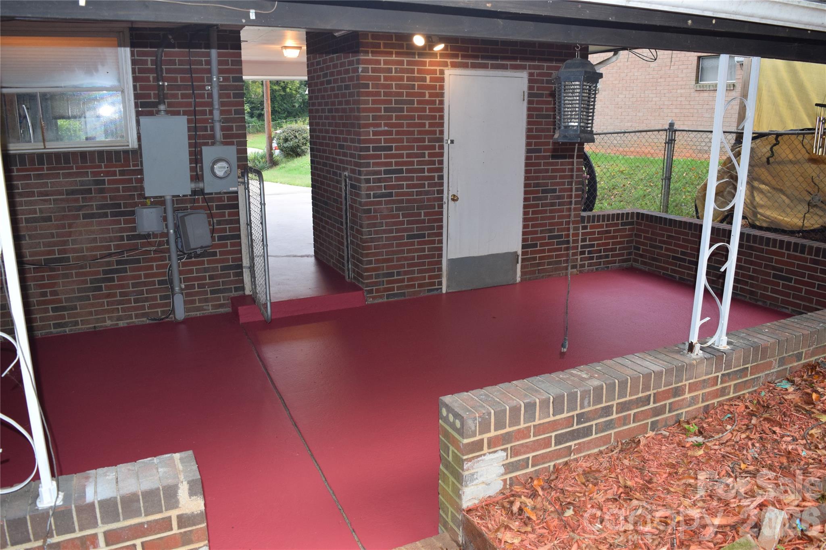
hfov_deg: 67.4
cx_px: 413
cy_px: 275
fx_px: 619
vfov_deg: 47.9
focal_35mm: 27
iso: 800
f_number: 5
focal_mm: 18
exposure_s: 1/100
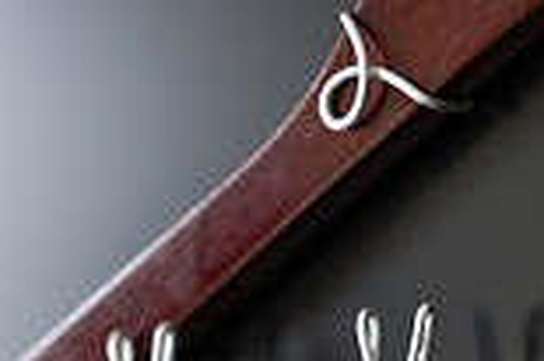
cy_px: 510
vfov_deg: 7.5
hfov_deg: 11.2
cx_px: 705
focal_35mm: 180
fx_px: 2717
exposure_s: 1/125
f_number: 2.8
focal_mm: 32.1
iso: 400
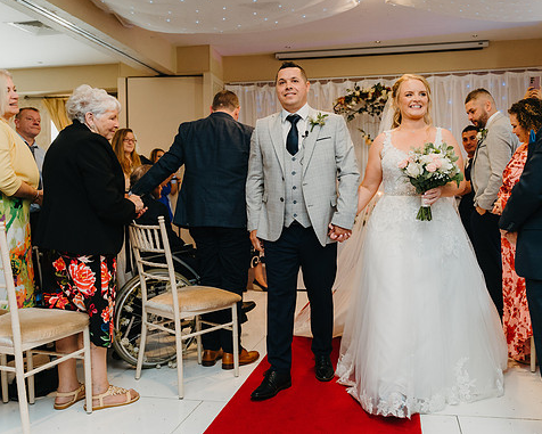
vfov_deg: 45.8
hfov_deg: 55.5
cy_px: 215
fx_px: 513
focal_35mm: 32
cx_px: 307
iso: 1250
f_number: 2.8
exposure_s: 1/160
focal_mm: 28
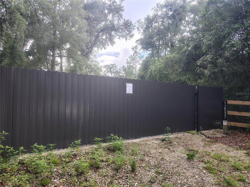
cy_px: 94
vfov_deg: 56.8
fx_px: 173
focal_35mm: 24
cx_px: 125
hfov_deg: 71.6
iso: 100
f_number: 1.8
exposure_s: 1/120
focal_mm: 5.56
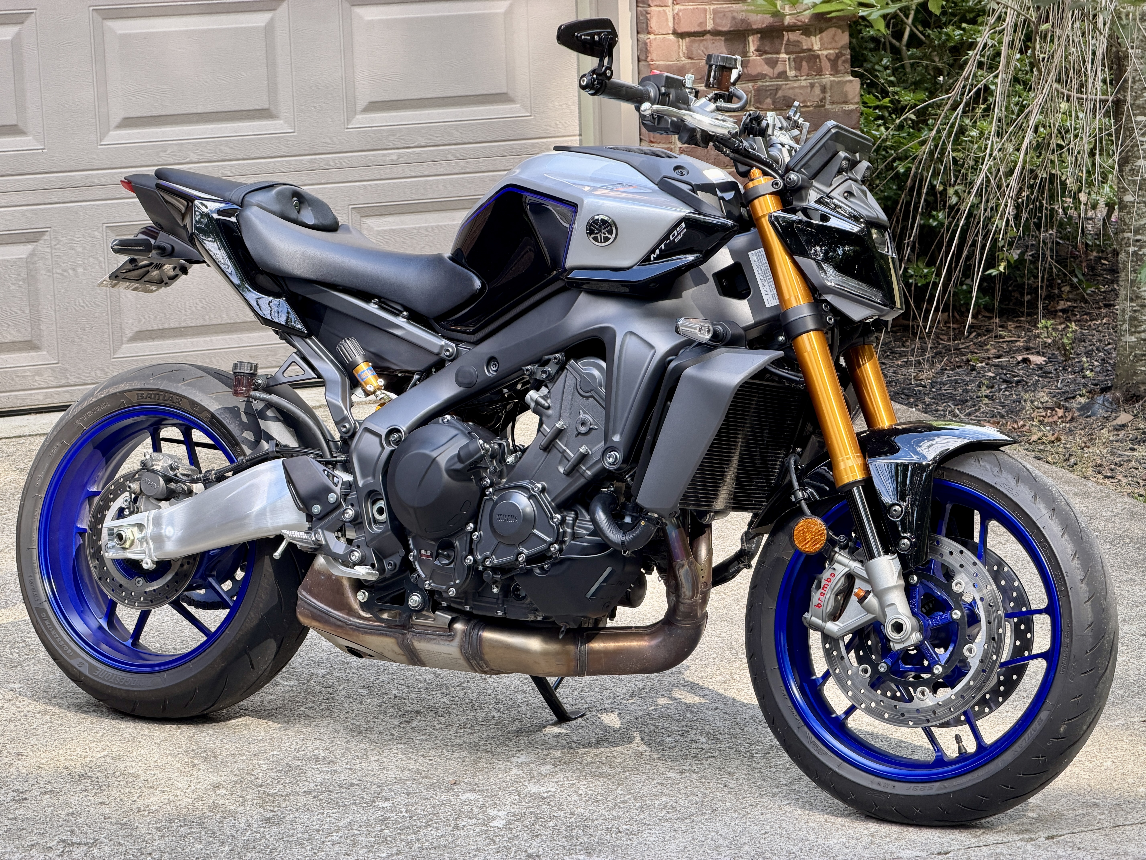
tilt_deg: -10.1
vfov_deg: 14.8
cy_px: 430
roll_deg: +2.3
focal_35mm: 100
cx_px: 573
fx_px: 3311
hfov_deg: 19.6
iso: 80
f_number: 2.8
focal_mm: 16.89
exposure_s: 1/121
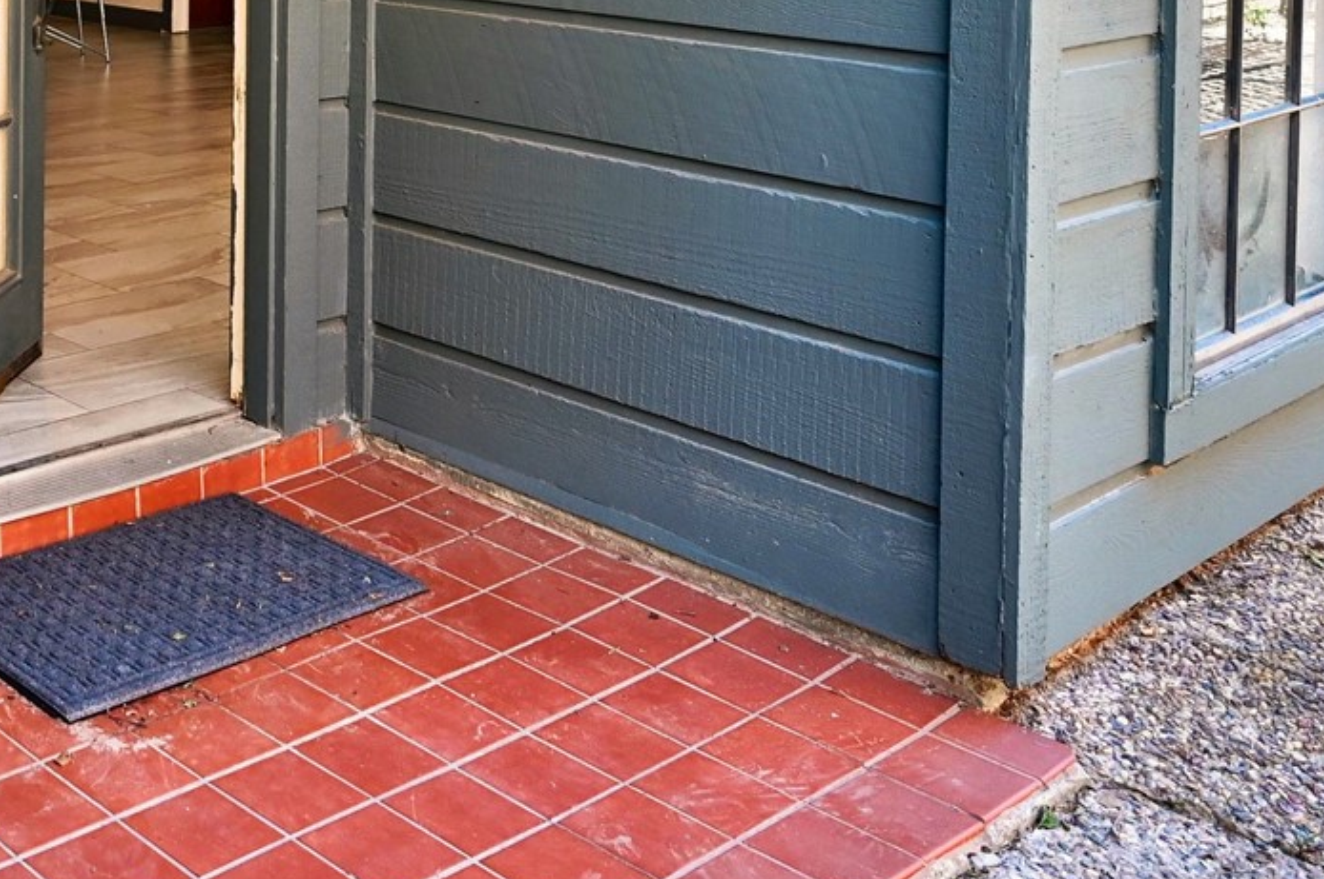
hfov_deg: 36.8
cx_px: -57
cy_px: -130
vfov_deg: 26.0
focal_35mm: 47
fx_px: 1727
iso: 400
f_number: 8
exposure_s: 1/20
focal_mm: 15
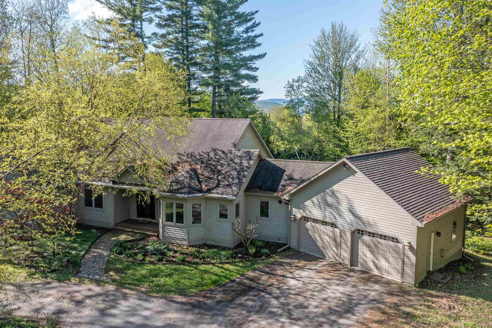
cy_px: 164
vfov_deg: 46.4
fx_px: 383
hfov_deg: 65.5
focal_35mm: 28
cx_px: 246
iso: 100
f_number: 5
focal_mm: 10.26
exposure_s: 1/320
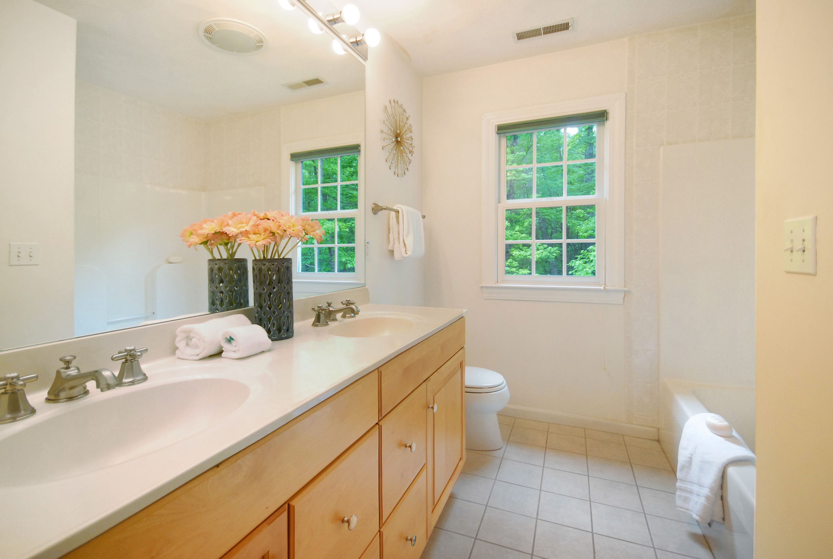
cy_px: 280
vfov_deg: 77.6
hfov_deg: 100.3
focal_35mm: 15
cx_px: 416
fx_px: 348
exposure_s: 1/200
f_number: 5.6
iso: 800
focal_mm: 10
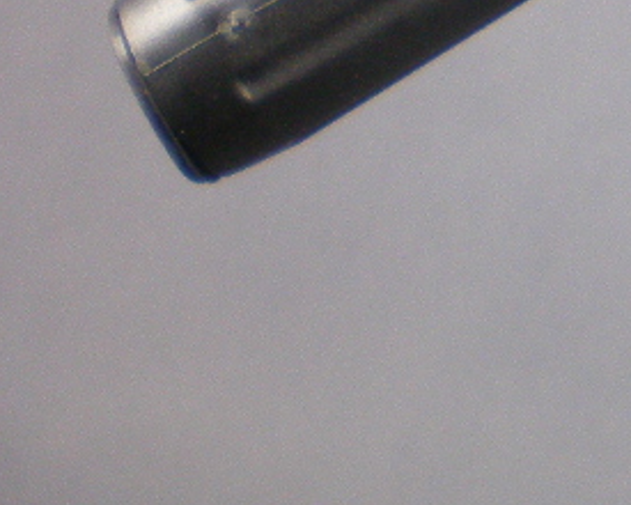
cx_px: 1154
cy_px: -333
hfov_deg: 12.6
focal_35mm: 138
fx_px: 2577
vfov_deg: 10.6
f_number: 3.1
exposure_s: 1/30
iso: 160
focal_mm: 6.3
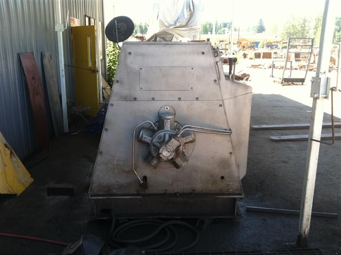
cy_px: 128
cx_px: 170
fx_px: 344
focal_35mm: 35
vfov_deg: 40.6
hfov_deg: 52.7
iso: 100
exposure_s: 1/120
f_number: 2.8
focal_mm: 3.85
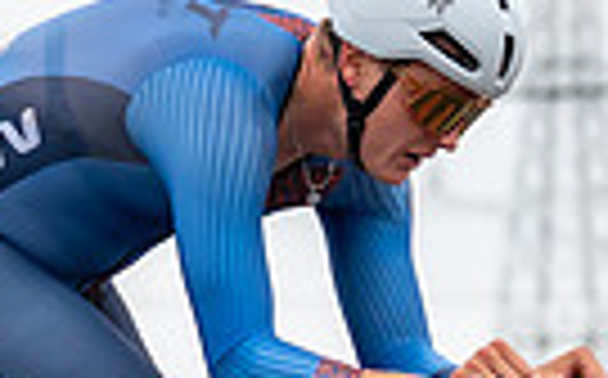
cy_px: 271
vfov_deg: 3.0
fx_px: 7166
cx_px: 280
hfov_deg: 4.9
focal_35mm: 433
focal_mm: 79
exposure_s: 1/800
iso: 640
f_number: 3.2
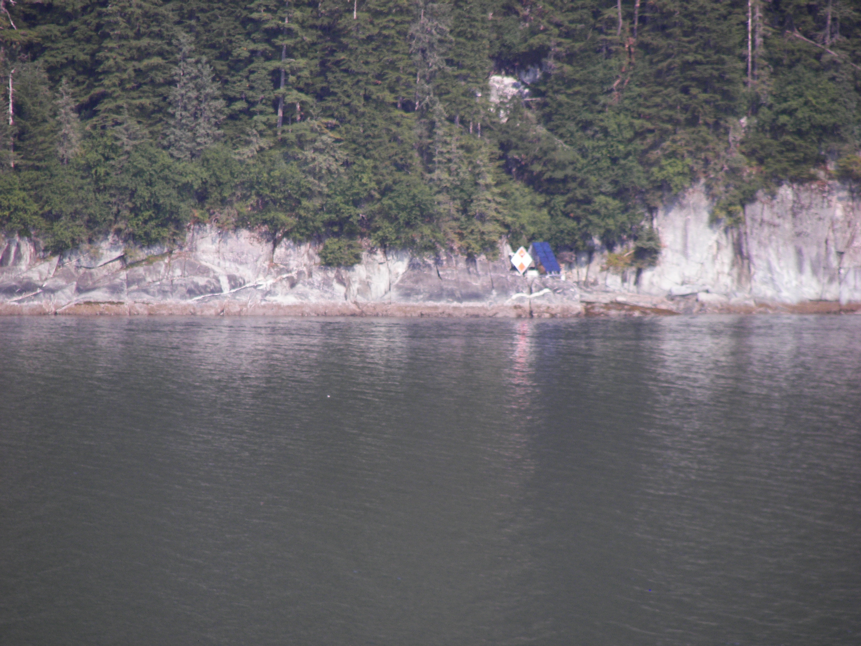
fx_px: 10745
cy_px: 323
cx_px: 430
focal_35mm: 432
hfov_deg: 4.6
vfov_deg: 3.4
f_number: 3.7
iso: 64
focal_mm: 72
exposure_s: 1/500
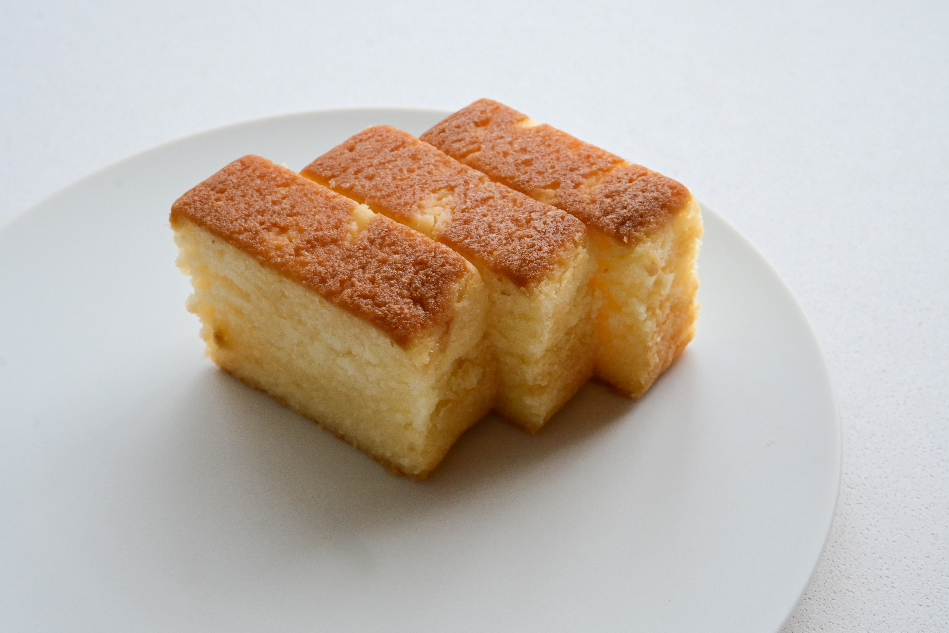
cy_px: 316
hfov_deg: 53.1
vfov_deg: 36.9
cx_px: 474
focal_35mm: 36
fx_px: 949
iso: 1100
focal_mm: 24
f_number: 10
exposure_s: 1/125
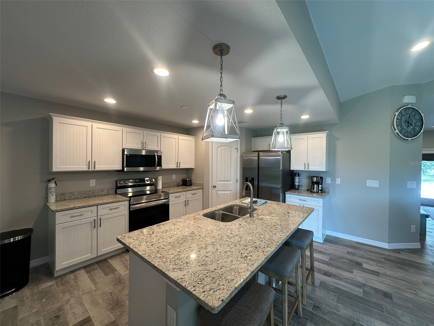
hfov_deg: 102.1
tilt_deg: -0.1
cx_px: 217
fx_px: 176
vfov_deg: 85.7
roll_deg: -1.2
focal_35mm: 14
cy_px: 163
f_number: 2.2
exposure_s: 1/120
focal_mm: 2.22
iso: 125
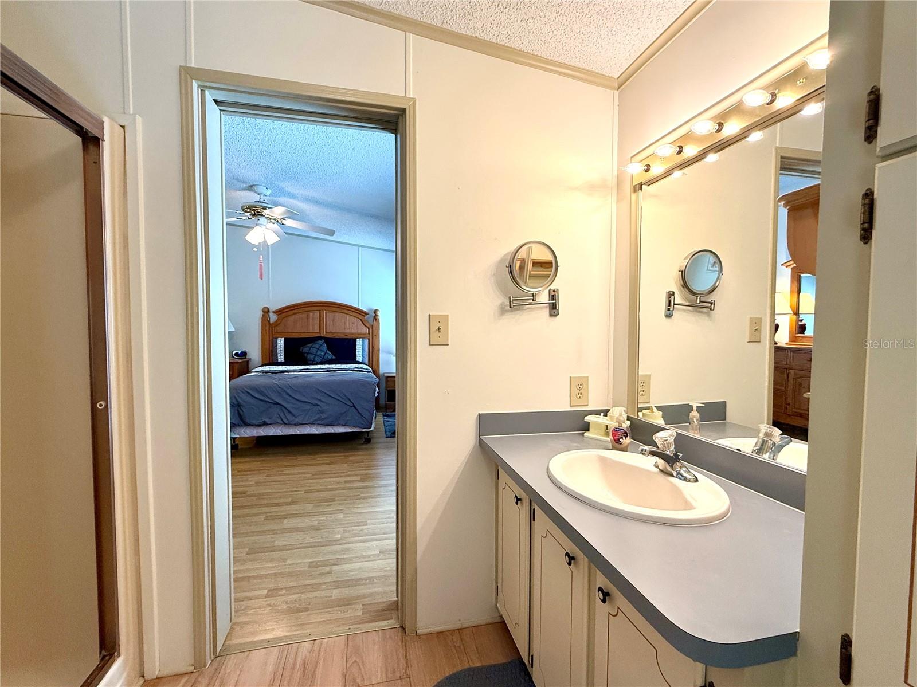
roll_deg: +0.7
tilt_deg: -2.2
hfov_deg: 102.1
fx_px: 371
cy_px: 344
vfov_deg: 85.6
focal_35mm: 14
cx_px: 458
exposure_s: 1/120
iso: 125
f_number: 2.2
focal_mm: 2.22
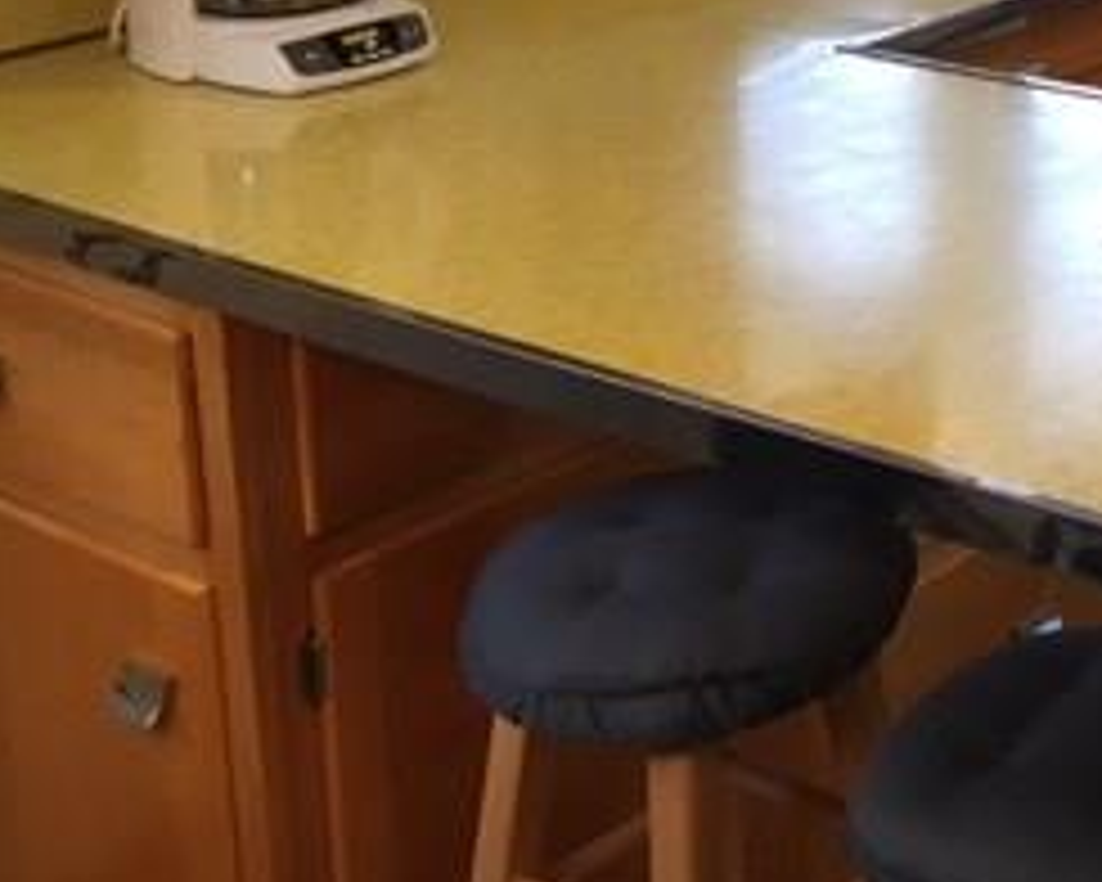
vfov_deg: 19.5
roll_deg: +1.1
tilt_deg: -9.5
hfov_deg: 23.0
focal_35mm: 74
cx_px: 1421
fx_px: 2414
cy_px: -171
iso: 80
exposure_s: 1/30
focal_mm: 4.15
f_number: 2.2
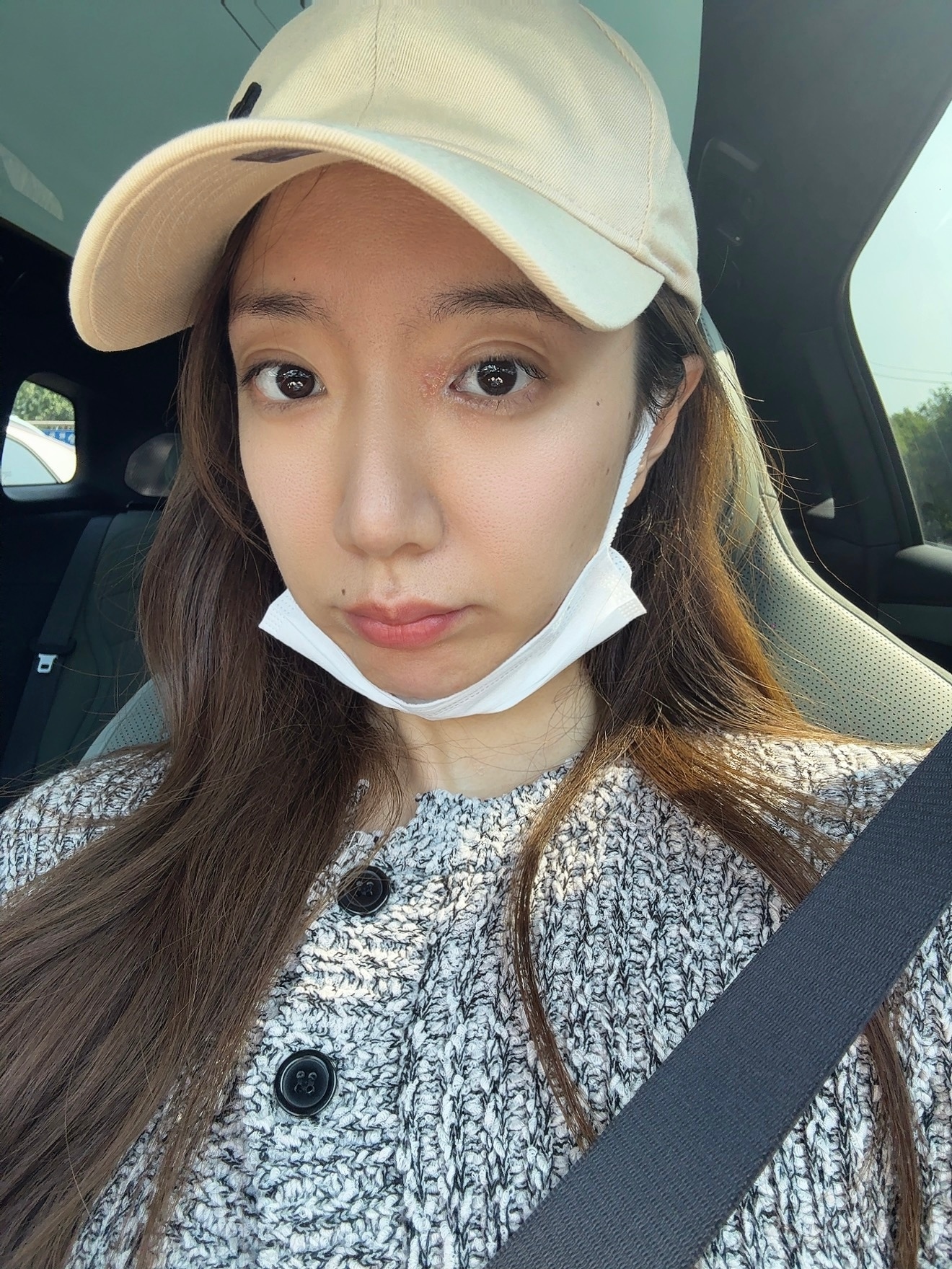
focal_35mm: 23
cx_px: 476
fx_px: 843
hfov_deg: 58.9
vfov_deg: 73.9
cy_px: 634
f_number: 1.9
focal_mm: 2.69
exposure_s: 1/122
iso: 40
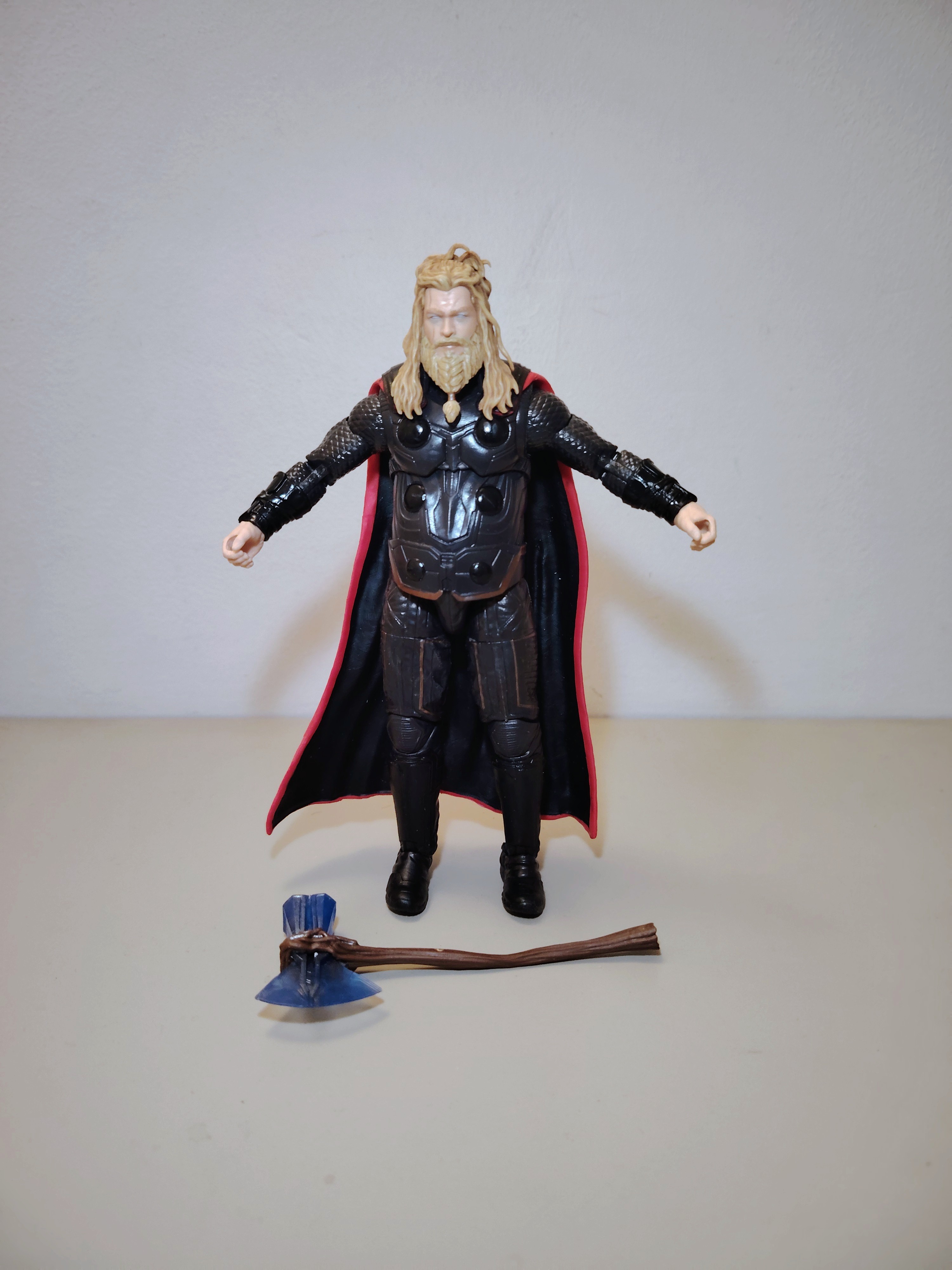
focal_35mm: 24
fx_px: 880
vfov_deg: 71.6
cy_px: 635
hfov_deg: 56.8
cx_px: 476
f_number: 1.75
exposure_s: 1/50
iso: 1250
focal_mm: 5.25
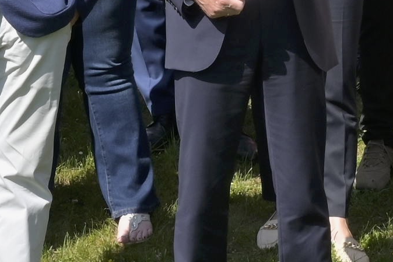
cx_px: 273
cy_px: -137
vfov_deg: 5.8
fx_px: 2565
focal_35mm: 235
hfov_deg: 8.8
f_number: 16
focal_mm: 35
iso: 200
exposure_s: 1/160
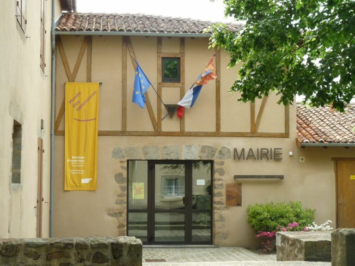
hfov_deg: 28.6
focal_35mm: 68
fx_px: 697
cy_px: 133
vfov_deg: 21.6
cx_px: 178
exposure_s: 1/250
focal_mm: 6.9
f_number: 4
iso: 100
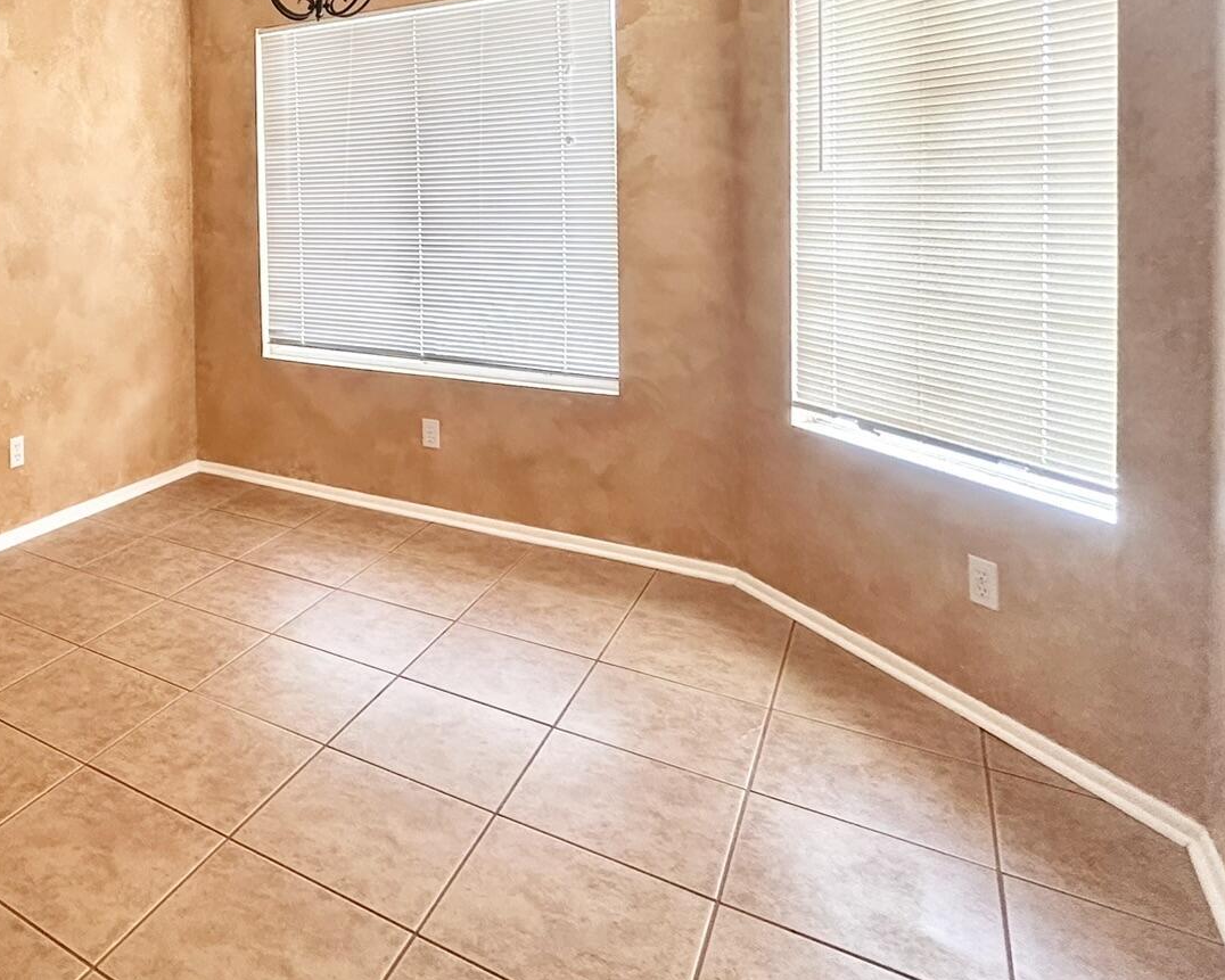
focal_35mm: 26
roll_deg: +1.7
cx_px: 151
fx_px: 943
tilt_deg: -0.7
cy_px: 219
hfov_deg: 57.8
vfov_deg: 52.0
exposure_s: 1/99
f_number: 2.2
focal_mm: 2.22
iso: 320
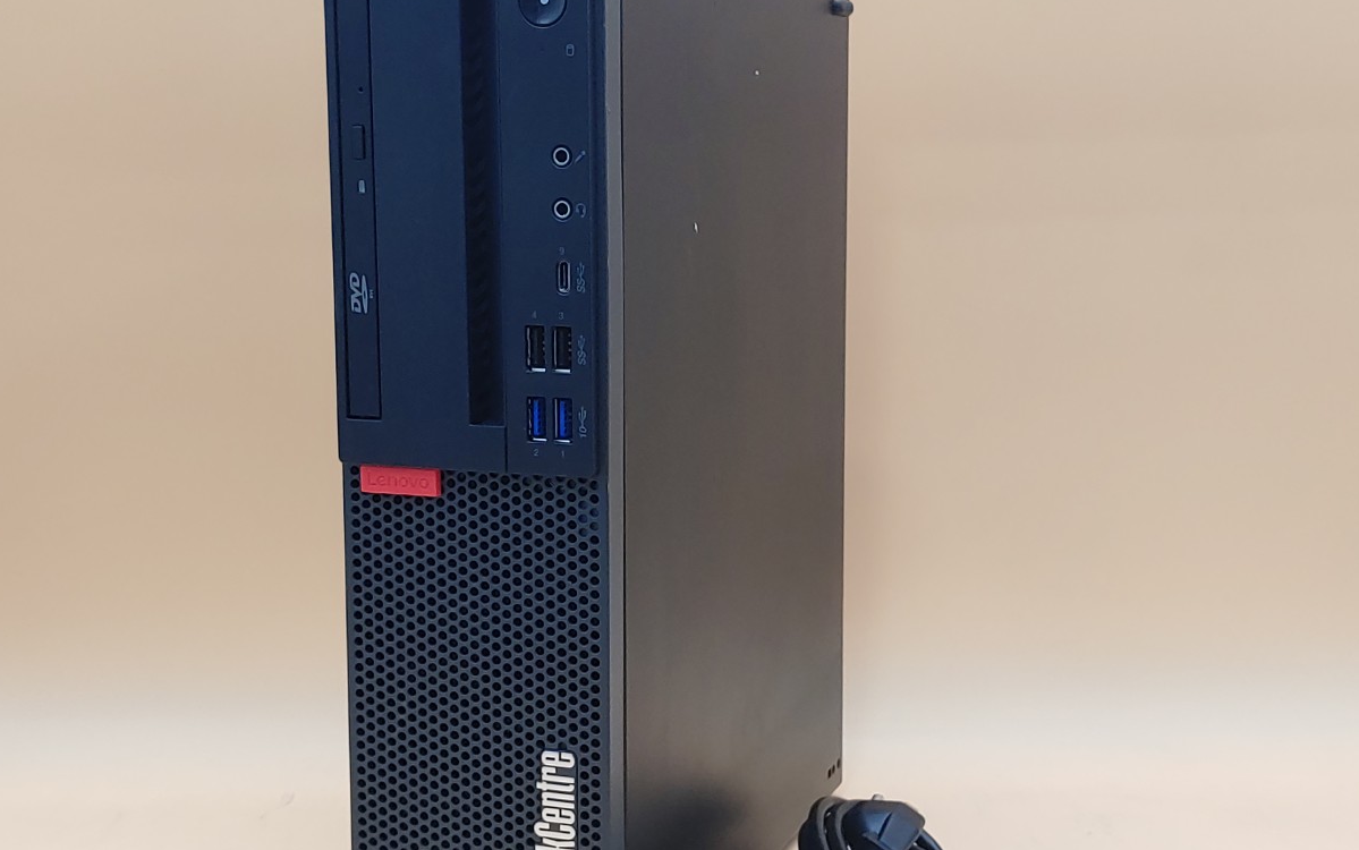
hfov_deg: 36.3
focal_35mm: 56
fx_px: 2075
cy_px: 487
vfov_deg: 23.1
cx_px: 656
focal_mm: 4.36
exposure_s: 1/120
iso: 50
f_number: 1.8
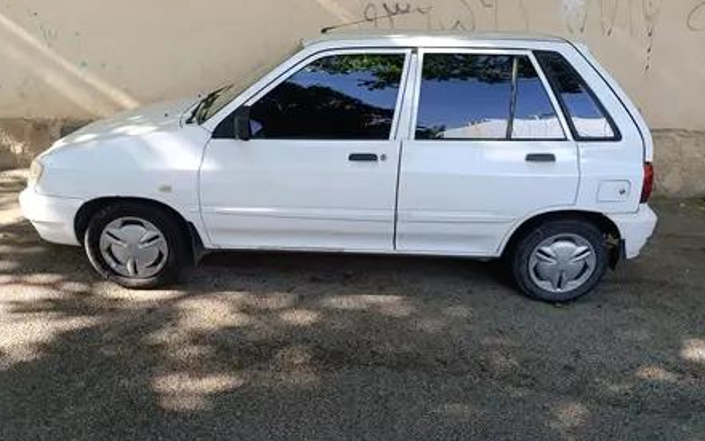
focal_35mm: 25
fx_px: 480
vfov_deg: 49.0
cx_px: 346
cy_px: 182
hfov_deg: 72.5
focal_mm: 6.14
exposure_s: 1/100
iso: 80
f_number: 1.65
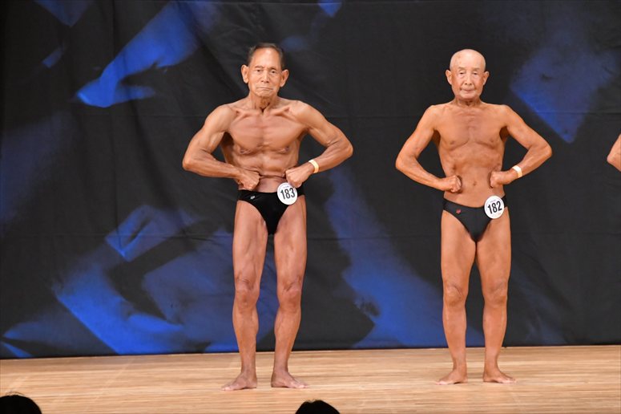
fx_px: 5173
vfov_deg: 4.6
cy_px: 207
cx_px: 310
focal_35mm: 300
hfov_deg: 6.9
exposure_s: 1/400
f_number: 5.6
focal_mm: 200
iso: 6400
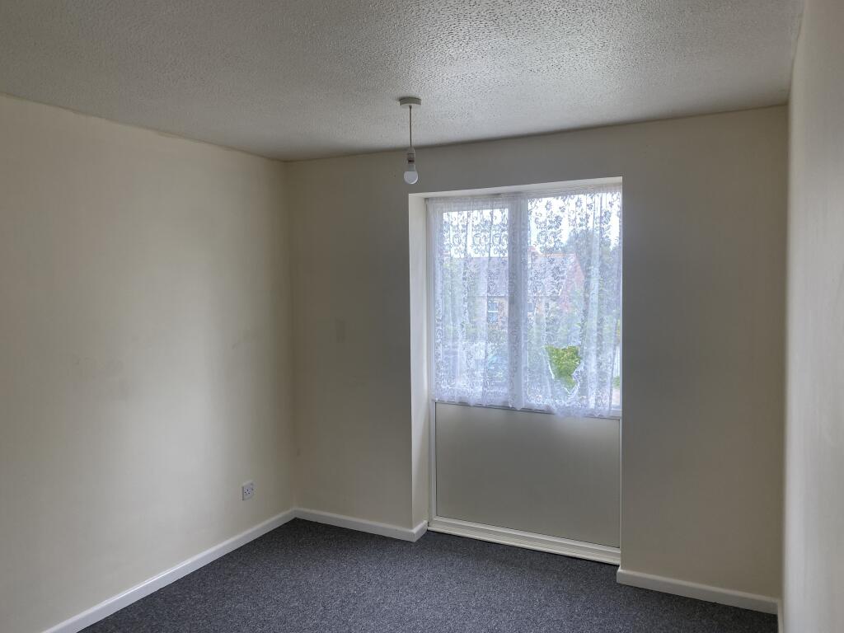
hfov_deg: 67.3
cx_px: 422
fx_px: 634
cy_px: 316
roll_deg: +0.0
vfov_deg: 53.1
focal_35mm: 26
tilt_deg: -1.9
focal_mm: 4.25
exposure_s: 1/121
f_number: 1.8
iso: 40
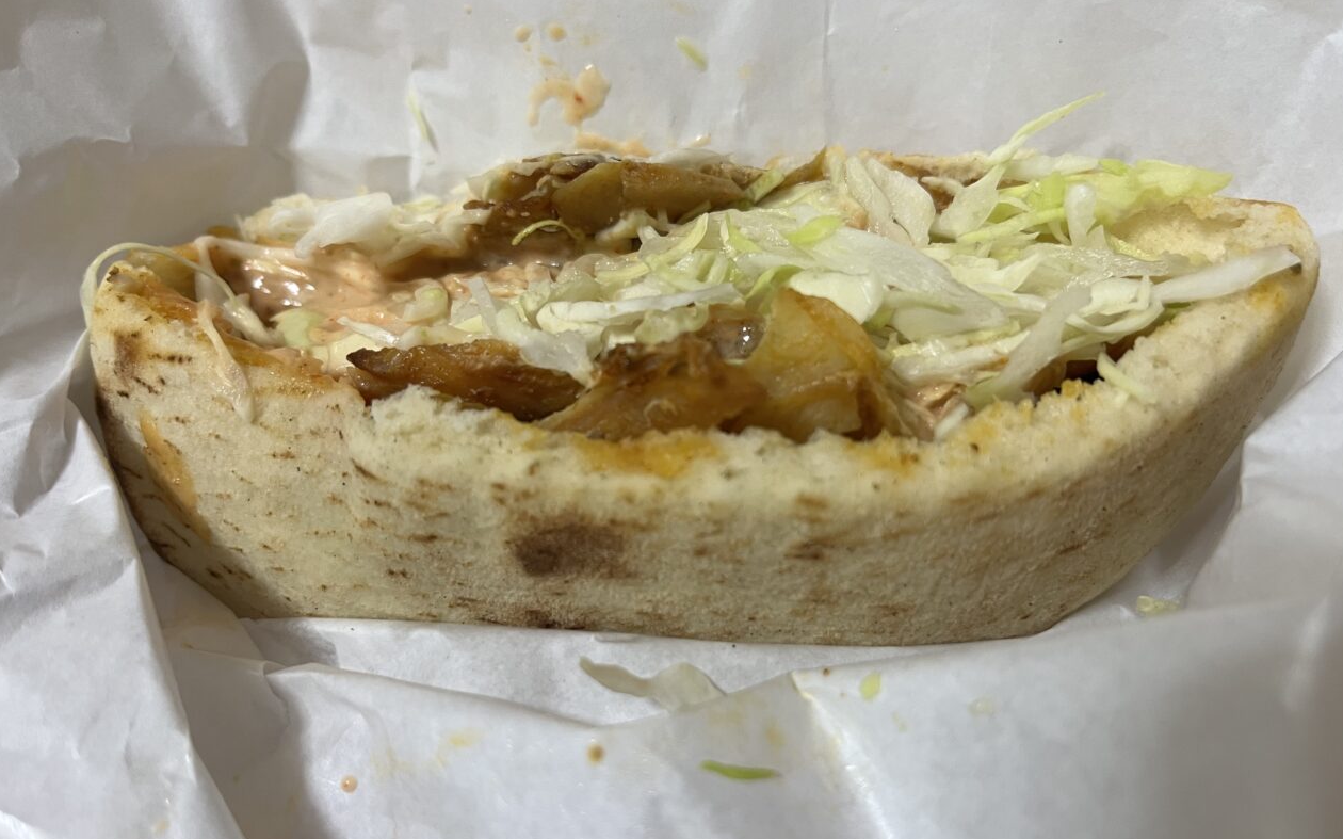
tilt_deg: -20.9
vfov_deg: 44.4
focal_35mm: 28
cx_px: 677
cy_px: 471
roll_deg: +0.4
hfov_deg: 66.5
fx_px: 1025
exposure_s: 1/50
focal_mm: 5.1
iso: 80
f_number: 1.6
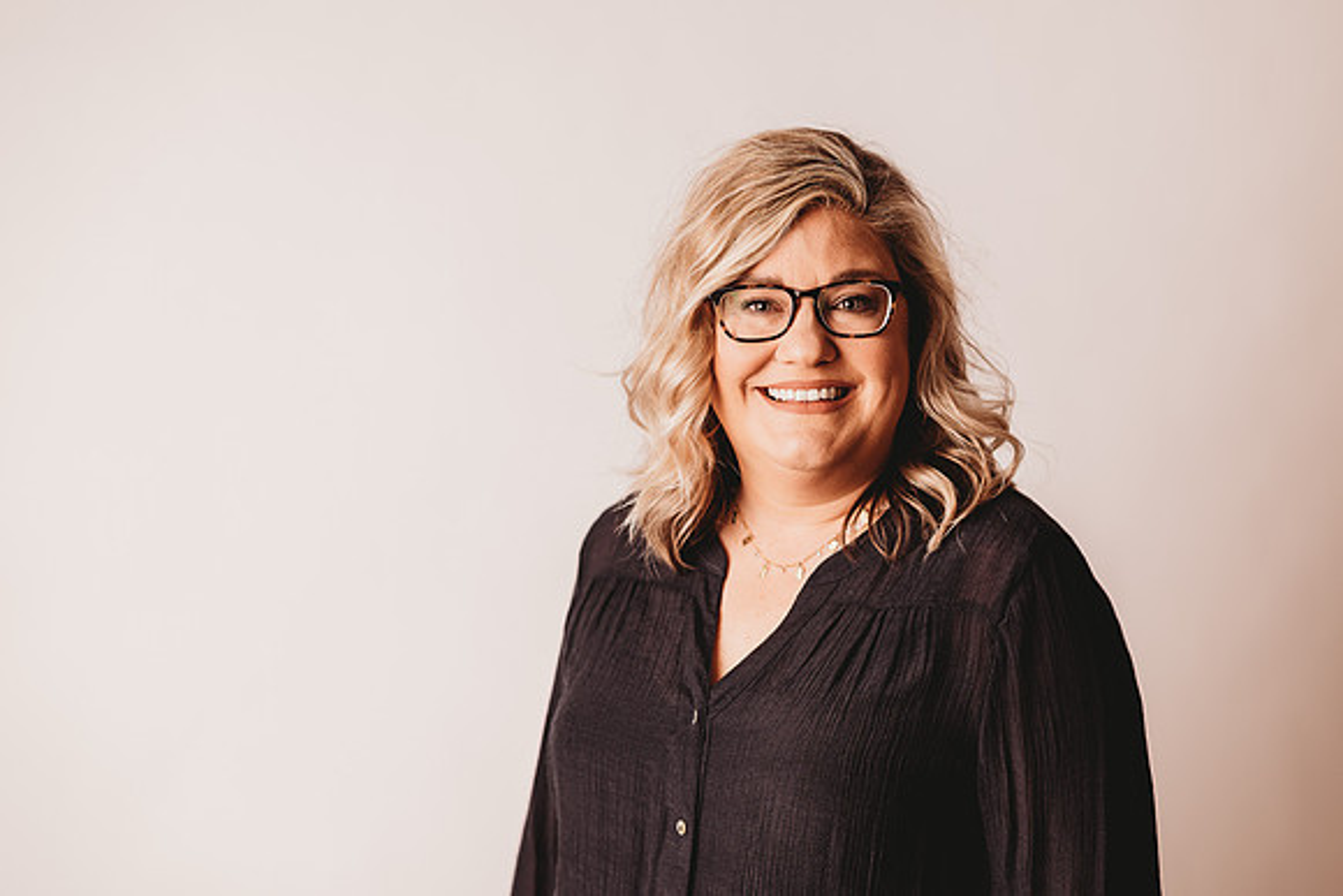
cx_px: 672
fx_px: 3172
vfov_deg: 16.1
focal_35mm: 85
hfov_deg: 23.9
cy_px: 448
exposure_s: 1/160
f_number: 2.5
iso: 100
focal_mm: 85
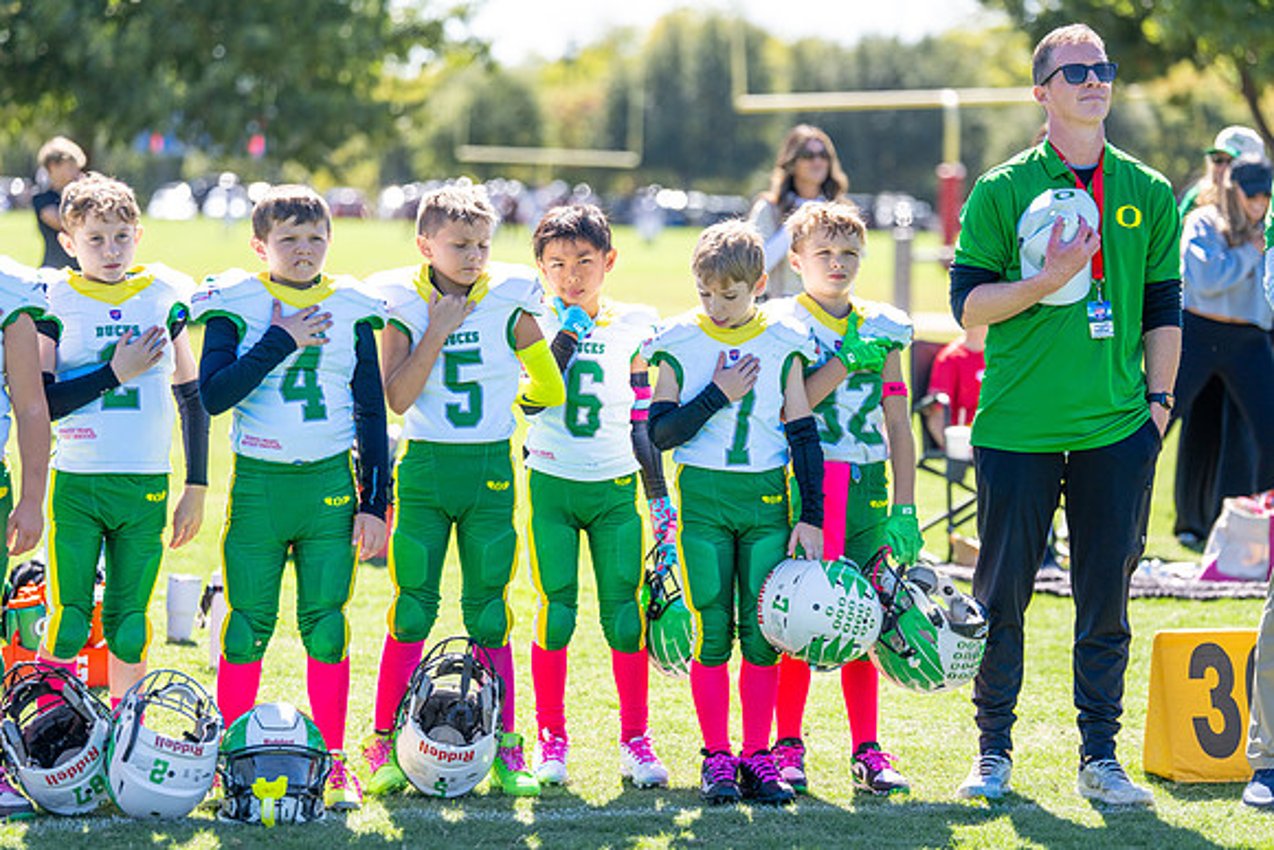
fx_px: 4673
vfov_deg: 10.4
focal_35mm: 132
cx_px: 637
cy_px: 425
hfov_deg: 15.5
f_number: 2.8
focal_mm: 128
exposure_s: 1/1250
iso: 160
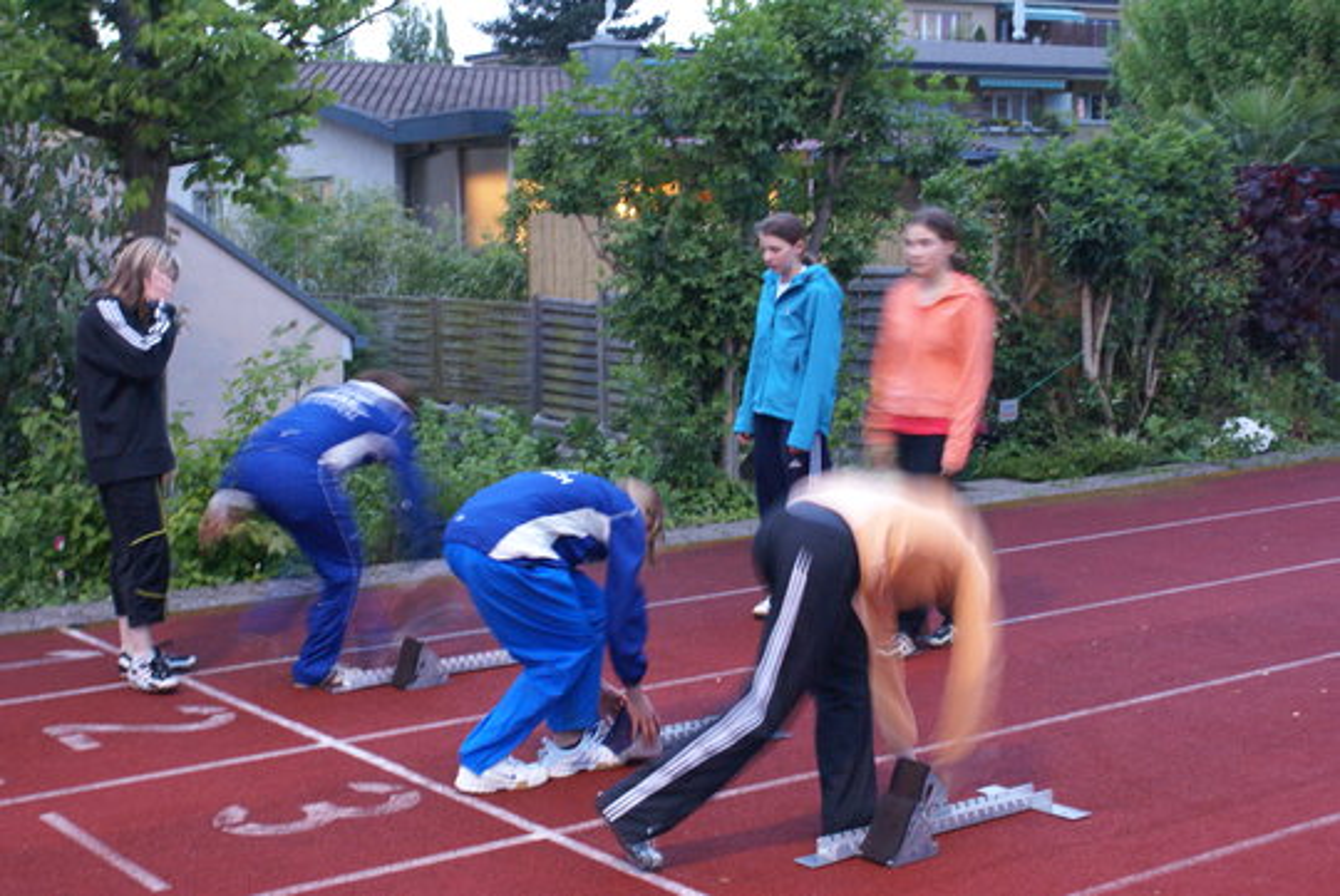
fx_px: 1956
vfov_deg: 25.8
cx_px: 670
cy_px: 448
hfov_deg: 37.8
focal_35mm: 52
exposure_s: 1/2.5
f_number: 5.6
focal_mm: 35
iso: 800
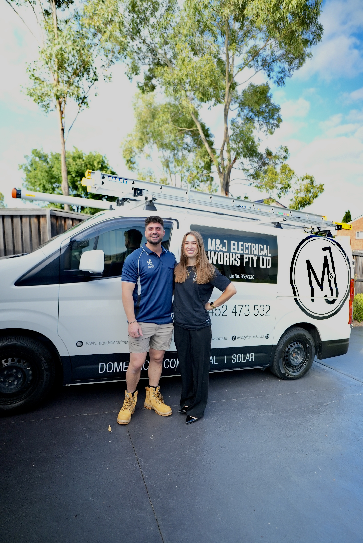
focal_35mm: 20
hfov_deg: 62.0
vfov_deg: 83.9
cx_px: 182
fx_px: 302
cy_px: 272
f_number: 1.8
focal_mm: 20
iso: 800
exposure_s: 1/160
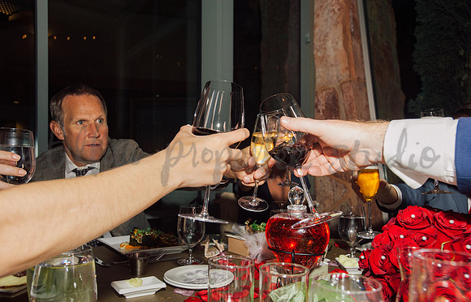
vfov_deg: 42.3
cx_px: 220
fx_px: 390
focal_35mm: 30
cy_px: 167
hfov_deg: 62.2
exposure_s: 1/250
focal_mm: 28
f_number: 5.6
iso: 1250
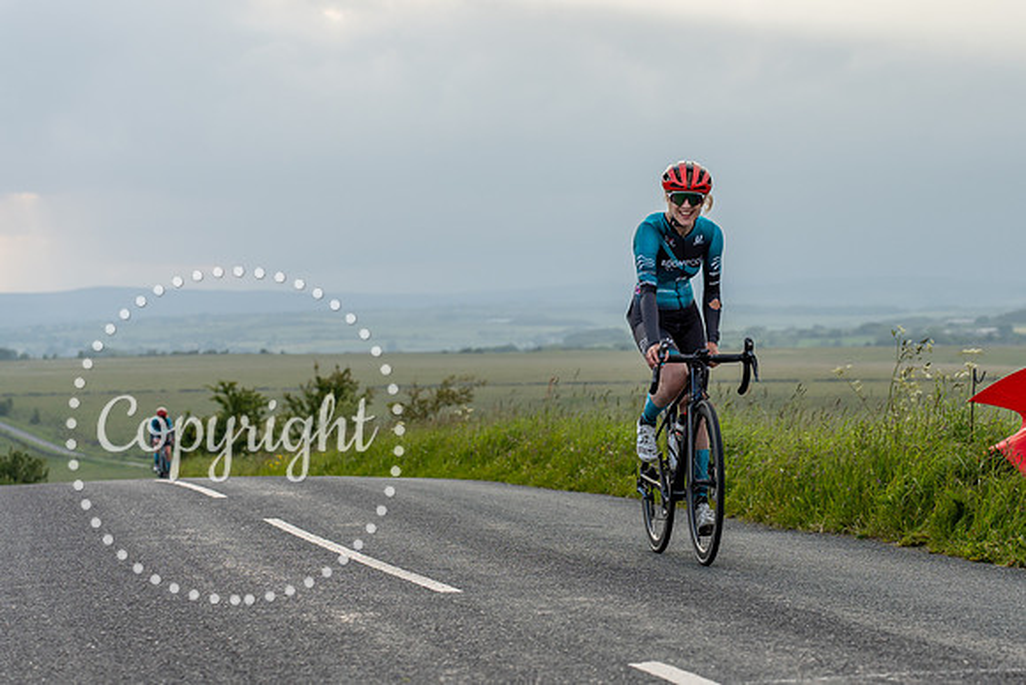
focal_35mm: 98
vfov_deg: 14.0
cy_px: 332
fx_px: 2784
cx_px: 686
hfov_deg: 20.8
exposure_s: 1/1000
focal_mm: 73
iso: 400
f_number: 4
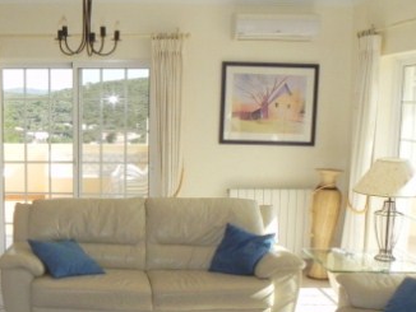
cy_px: 202
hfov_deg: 35.7
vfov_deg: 28.4
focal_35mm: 51
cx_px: 59
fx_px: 613
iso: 400
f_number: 6.3
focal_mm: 4.6
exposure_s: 1/347
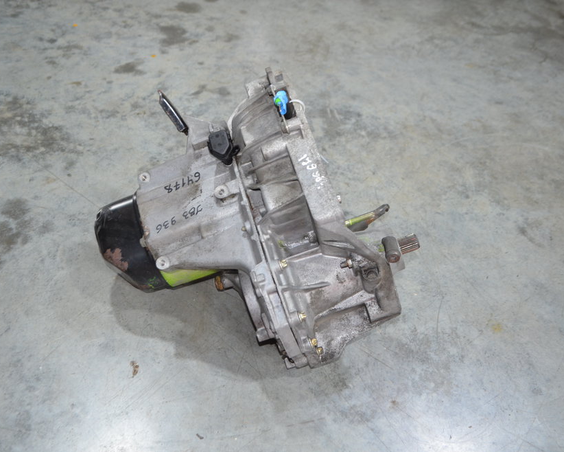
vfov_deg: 42.2
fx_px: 584
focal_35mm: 35
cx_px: 264
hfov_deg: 51.5
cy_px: 222
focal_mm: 20
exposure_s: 1/60
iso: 640
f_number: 3.8
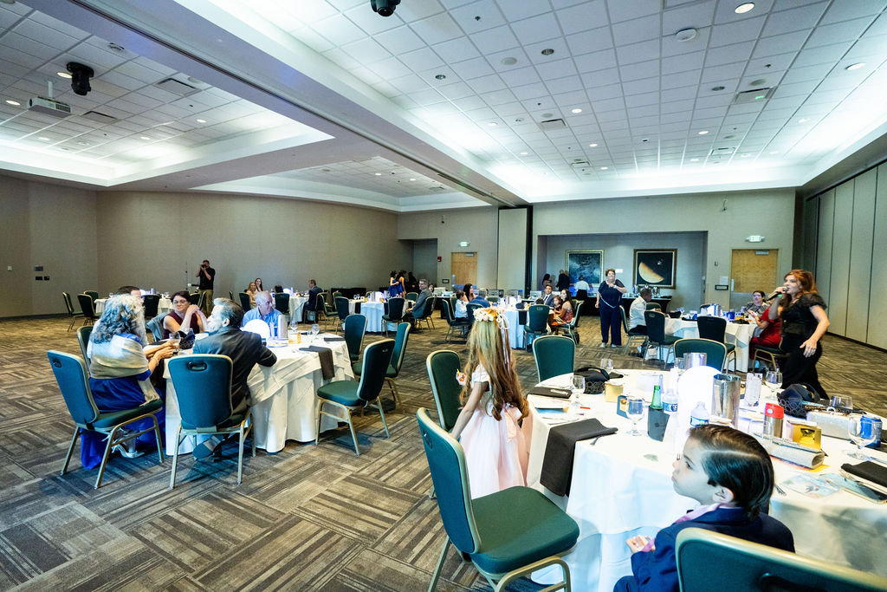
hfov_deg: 96.7
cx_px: 444
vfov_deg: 73.8
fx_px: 394
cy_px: 296
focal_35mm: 16
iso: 1600
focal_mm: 16
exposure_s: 1/80
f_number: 3.5
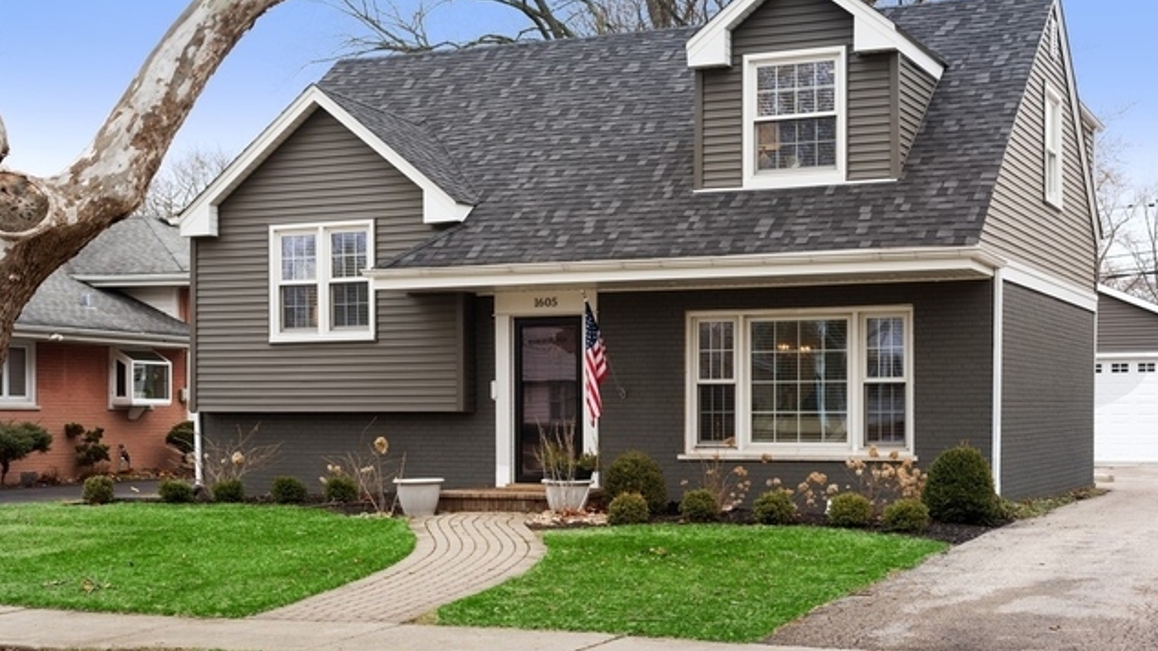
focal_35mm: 53
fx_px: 1627
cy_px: 345
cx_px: 582
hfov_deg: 39.2
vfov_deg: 22.6
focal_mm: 50
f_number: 8
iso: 200
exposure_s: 1/100
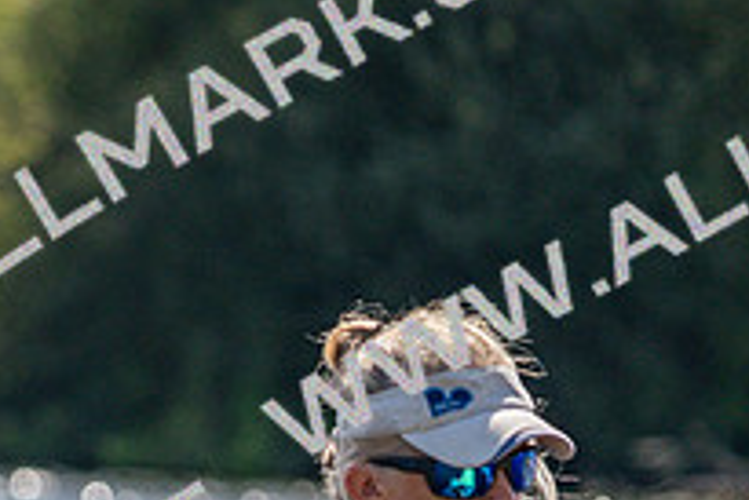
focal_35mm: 688
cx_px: -4
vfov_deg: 2.0
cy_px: 516
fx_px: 14324
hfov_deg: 3.0
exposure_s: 1/2000
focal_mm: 243
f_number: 5.6
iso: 320
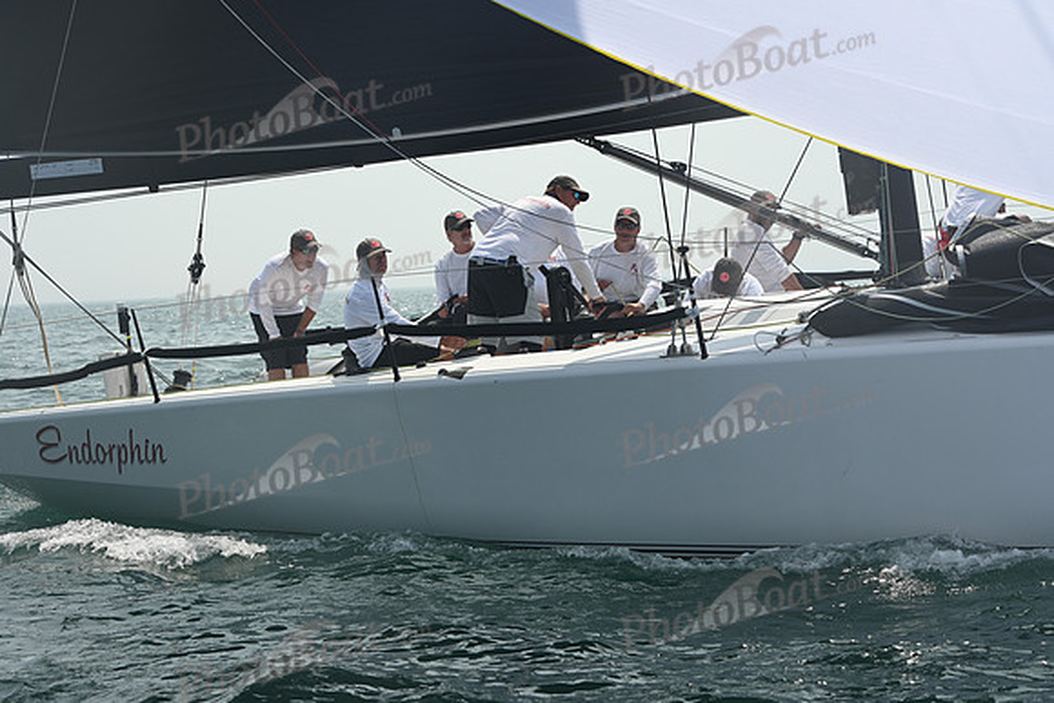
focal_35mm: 98
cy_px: 352
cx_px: 527
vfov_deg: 14.0
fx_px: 2870
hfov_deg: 20.8
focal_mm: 98
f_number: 8
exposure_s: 1/1250
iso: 320
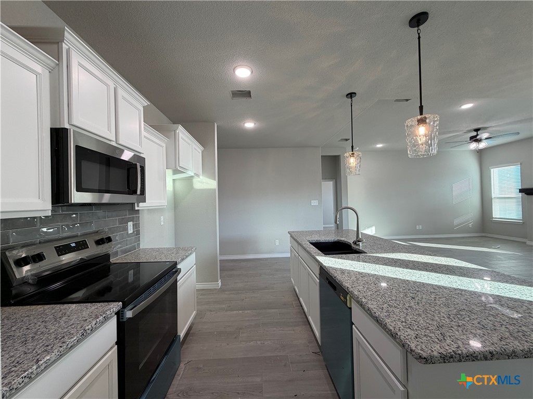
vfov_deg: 85.7
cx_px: 266
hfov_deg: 102.1
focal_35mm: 14
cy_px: 200
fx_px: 216
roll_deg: +1.9
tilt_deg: +0.7
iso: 125
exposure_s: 1/120
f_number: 2.2
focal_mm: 2.22
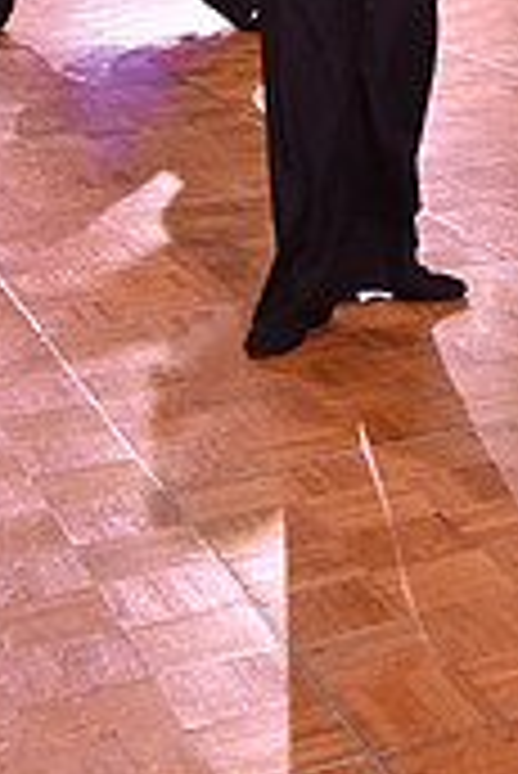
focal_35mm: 101
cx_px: 741
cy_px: -176
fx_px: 2175
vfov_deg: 19.0
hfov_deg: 13.0
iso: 2000
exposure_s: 1/250
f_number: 5
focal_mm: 30
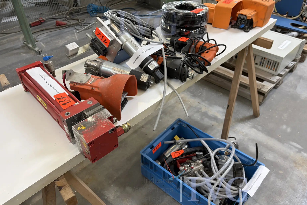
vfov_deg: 46.4
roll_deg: +1.1
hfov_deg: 65.5
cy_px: 106
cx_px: 154
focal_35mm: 28
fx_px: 239
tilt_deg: -40.1
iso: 125
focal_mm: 5.96
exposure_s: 1/77
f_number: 1.6
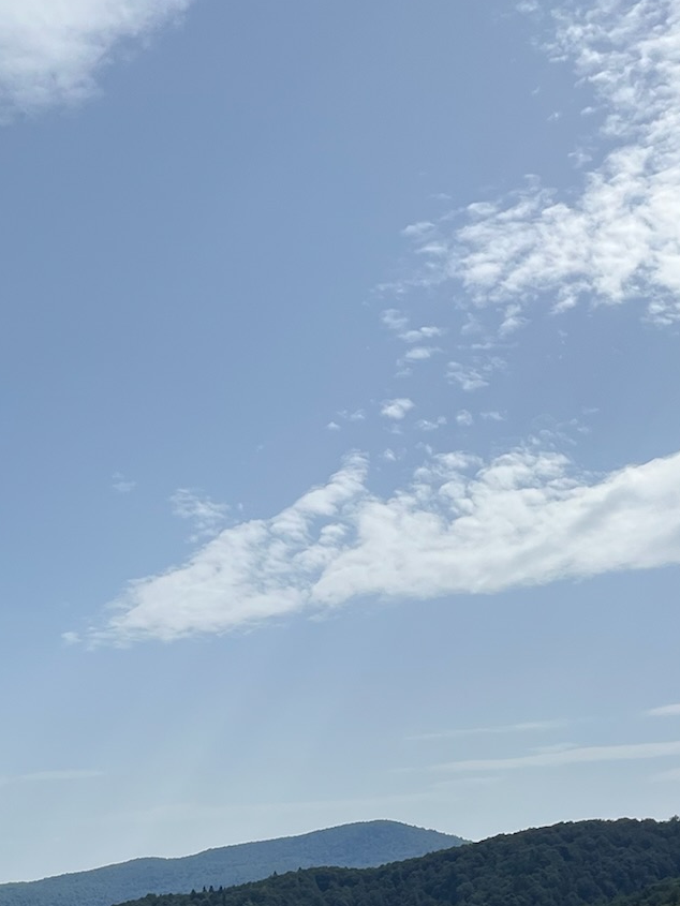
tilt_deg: +4.0
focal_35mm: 63
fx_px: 1650
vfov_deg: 29.8
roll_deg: +0.0
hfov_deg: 22.4
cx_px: -8
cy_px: 758
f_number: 1.6
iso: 50
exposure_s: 1/8403
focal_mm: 5.1
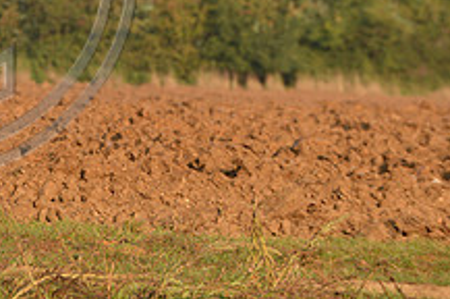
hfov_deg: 3.9
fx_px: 6678
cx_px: -77
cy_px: -64
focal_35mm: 535
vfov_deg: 2.6
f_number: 6.3
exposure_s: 1/1000
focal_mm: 200
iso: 1000
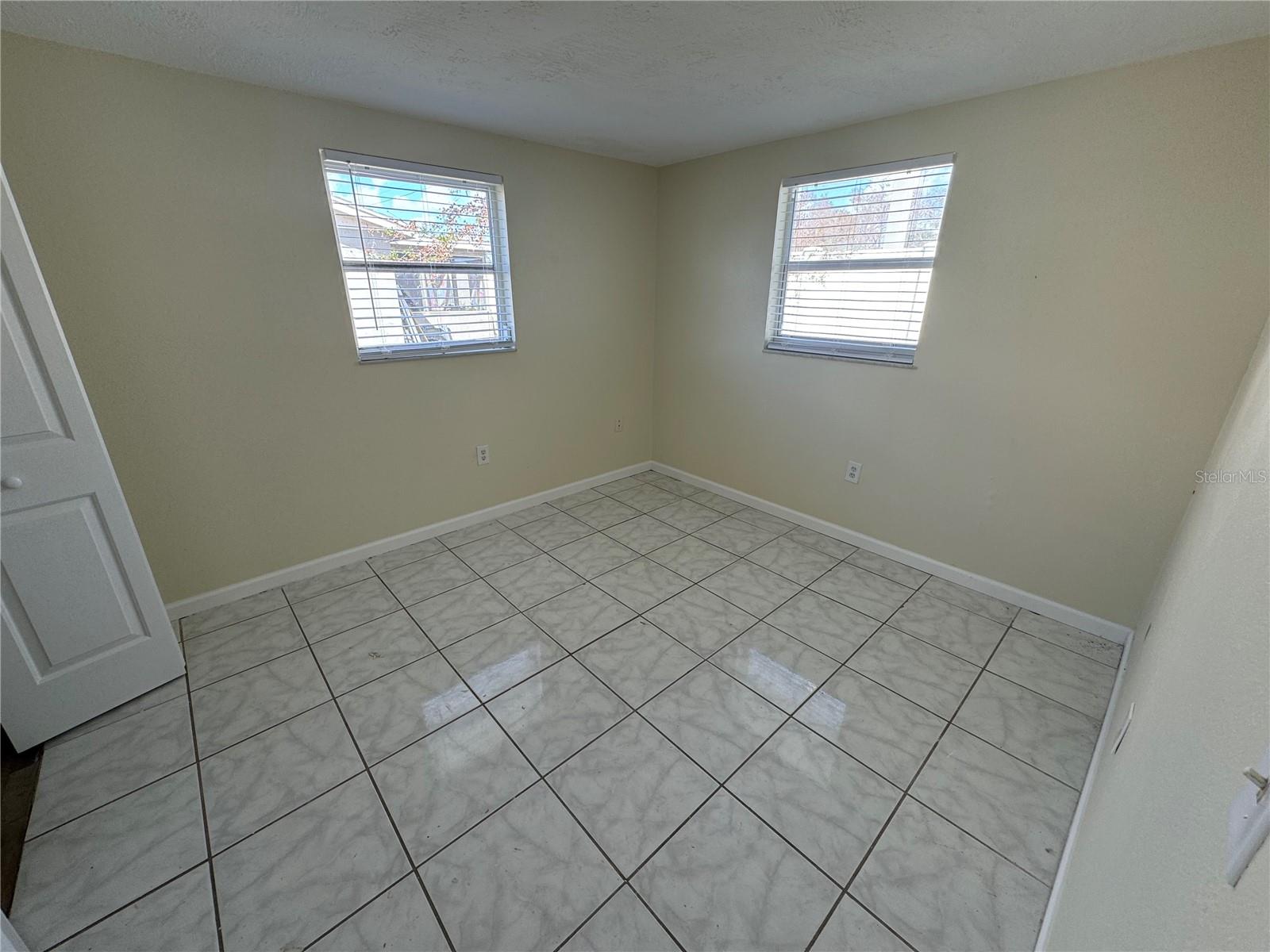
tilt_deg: -21.1
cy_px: 476
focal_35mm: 14
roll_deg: -1.1
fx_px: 514
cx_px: 635
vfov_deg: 85.7
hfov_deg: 102.1
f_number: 2.2
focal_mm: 2.22
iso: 50
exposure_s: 1/99
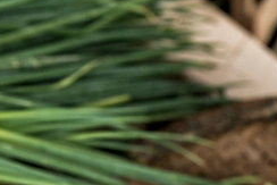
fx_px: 893
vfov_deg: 11.7
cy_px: 171
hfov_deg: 16.8
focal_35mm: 116
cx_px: 339
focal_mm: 40
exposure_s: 1/250
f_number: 4
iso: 500
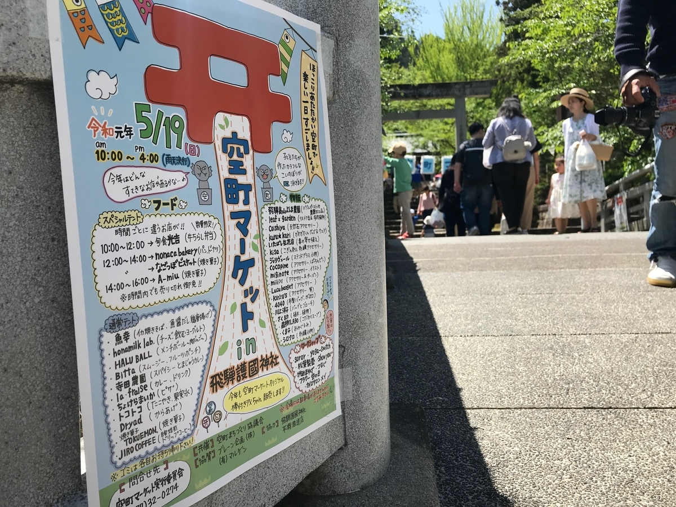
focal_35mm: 28
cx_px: 338
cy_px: 254
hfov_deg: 63.4
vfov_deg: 49.7
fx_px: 547
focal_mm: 3.99
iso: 20
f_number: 1.8
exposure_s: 1/1473
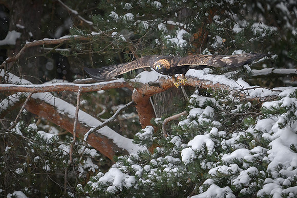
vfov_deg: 1.5
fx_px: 7470
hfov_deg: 2.3
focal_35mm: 906
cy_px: 32
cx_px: 168
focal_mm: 400
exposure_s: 1/2000
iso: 1250
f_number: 2.8
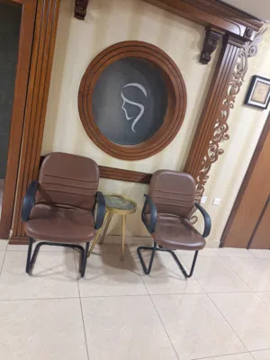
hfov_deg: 56.8
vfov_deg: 71.6
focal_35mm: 24
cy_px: 180
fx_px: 250
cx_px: 135
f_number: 1.8
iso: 200
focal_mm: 5.23
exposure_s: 1/50
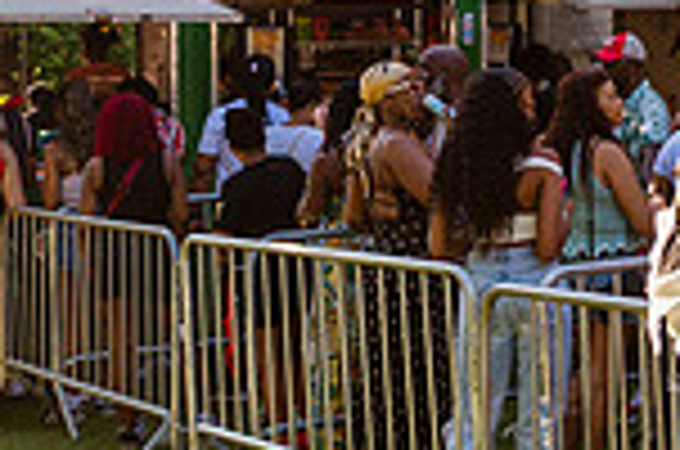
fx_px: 1904
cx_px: 504
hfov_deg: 20.1
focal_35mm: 101
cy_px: -16
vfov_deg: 13.3
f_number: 4.5
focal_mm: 24
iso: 400
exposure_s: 1/400
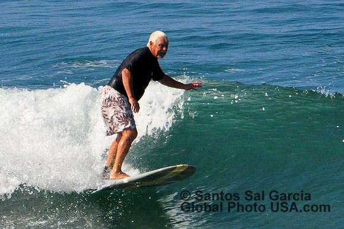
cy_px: 114
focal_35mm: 825
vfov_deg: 1.7
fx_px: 7885
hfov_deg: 2.5
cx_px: 172
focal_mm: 550
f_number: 10
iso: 1250
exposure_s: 1/2500
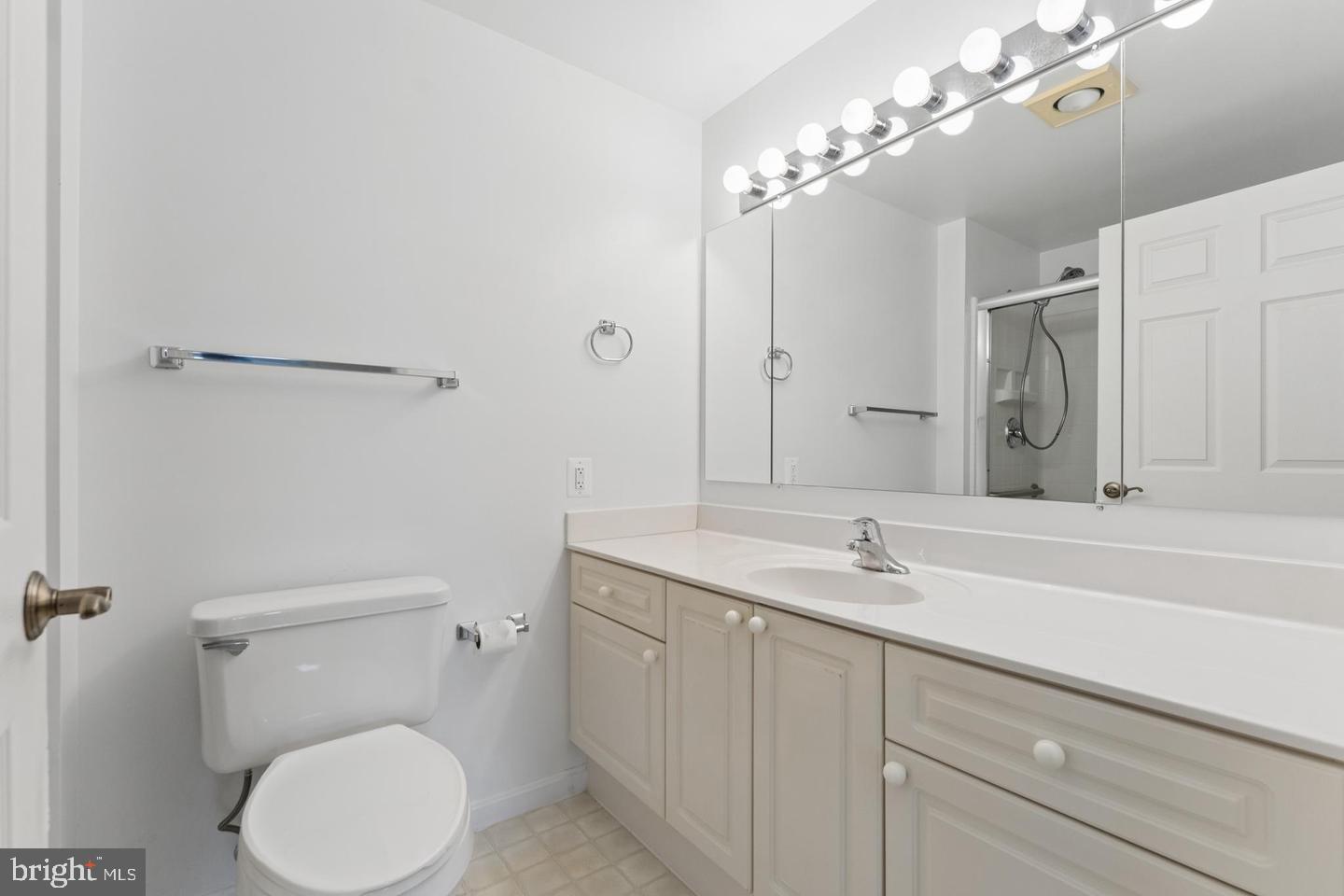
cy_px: 448
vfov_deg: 76.2
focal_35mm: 15
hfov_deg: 99.3
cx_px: 672
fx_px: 571
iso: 1250
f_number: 7.1
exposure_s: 1/200
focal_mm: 15.3
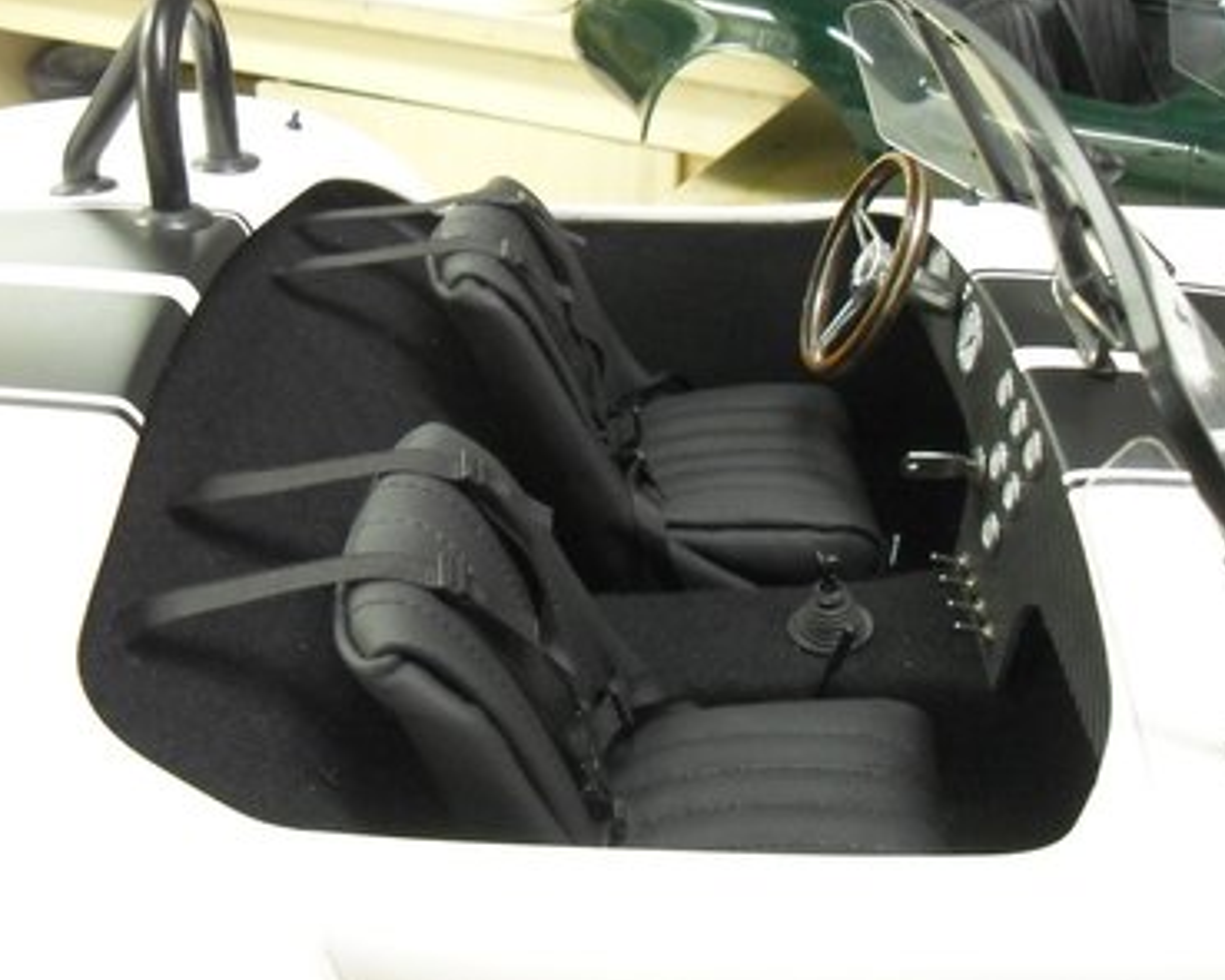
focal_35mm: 37
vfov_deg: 40.1
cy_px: 492
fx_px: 1341
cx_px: 634
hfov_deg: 49.1
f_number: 2.8
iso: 320
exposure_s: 1/15
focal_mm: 6.2
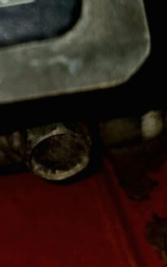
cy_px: 86
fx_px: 553
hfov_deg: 16.6
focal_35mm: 76
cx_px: -20
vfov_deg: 27.0
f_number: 1.4
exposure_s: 1/263
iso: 10
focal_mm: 6.5
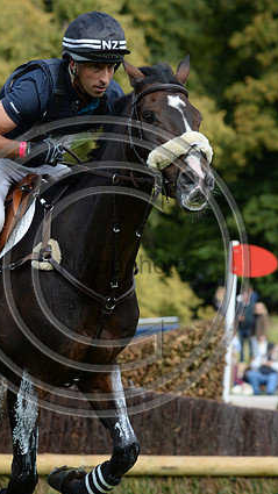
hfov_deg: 4.0
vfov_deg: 7.2
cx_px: 98
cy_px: 244
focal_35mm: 300
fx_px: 3932
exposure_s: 1/1000
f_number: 8
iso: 800
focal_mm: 210
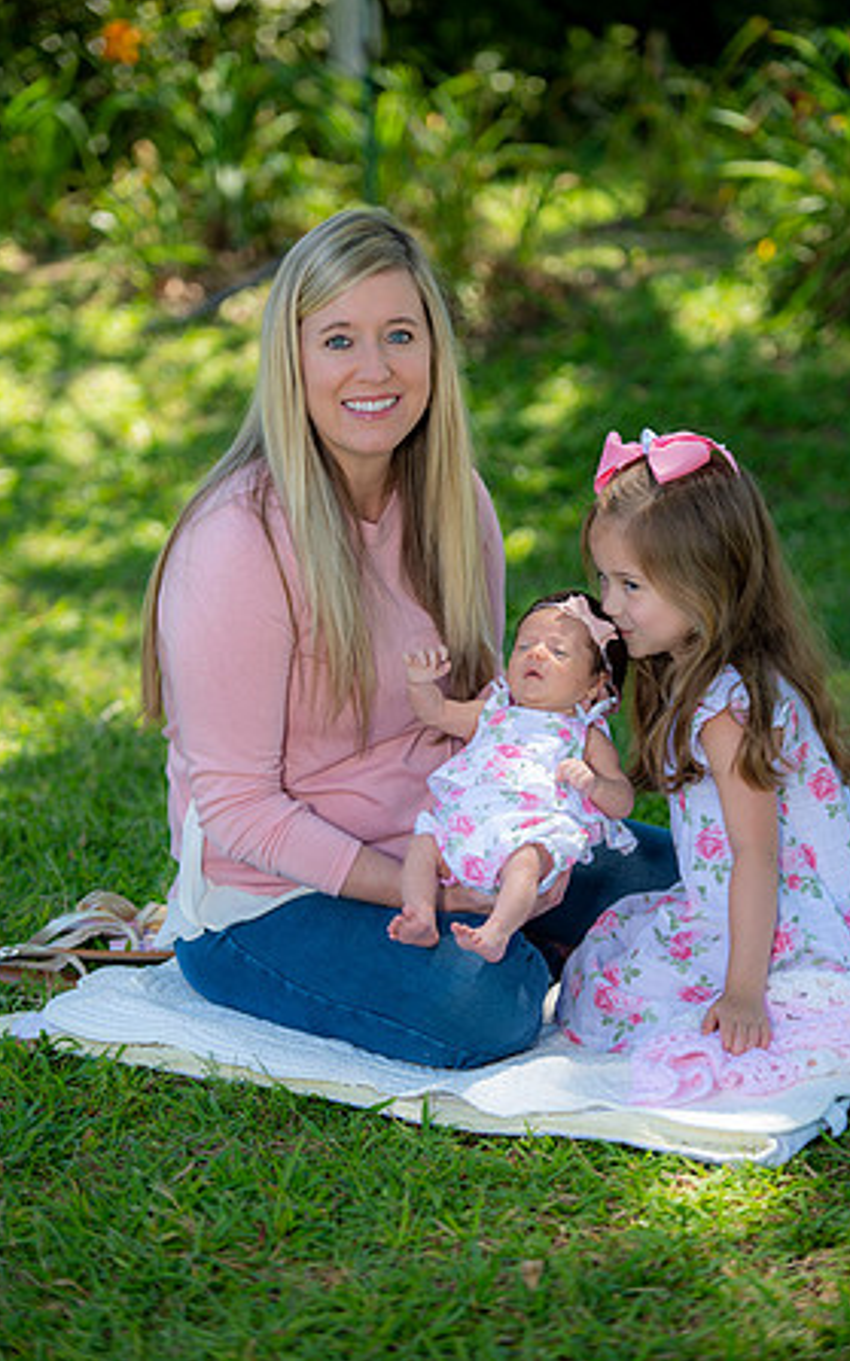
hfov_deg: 11.0
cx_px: 443
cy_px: 679
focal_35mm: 119
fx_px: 4415
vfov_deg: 17.5
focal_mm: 116
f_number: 2.8
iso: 100
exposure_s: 1/250
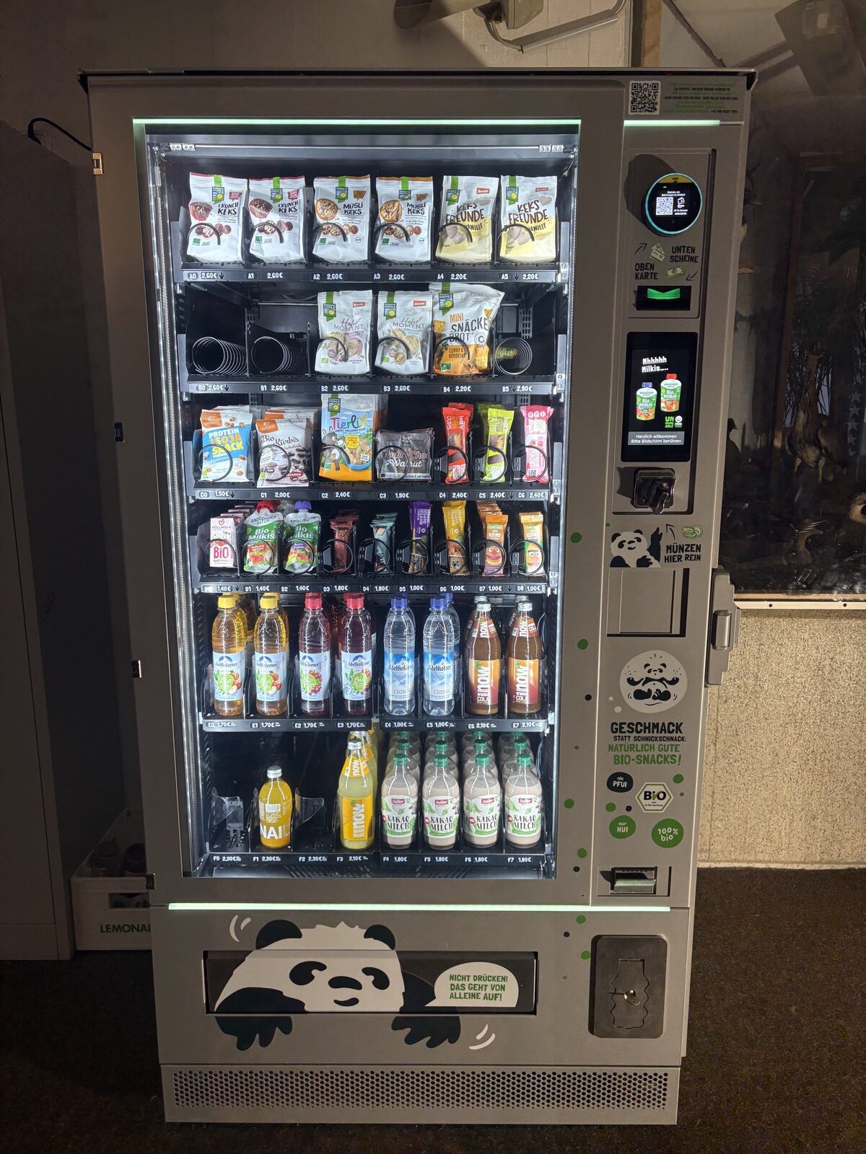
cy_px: 577
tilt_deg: -10.6
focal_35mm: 26
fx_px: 867
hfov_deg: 53.1
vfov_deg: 67.3
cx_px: 433
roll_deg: -0.8
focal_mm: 5.96
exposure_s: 1/50
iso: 80
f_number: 1.6
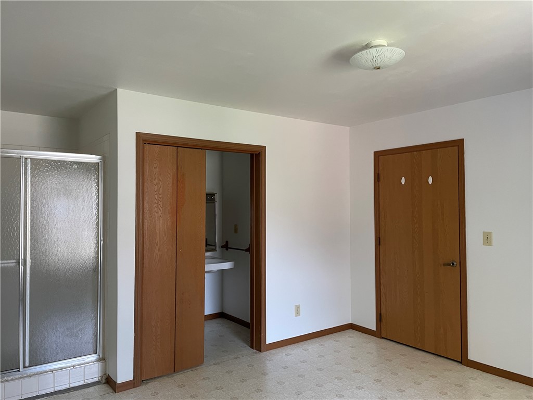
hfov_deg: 67.3
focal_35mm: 26
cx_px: 266
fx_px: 400
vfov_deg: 53.1
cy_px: 200
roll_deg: +1.2
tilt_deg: +1.3
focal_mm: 4.2
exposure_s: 1/77
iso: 125
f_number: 1.6
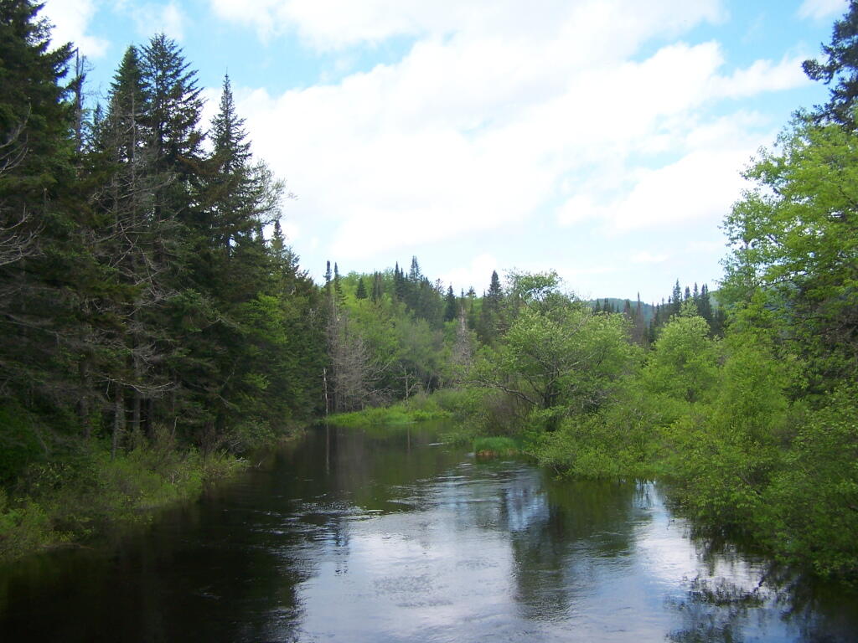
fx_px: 942
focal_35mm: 38
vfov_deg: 37.7
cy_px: 322
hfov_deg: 49.0
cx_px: 429
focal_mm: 6.3
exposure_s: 1/640
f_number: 2.8
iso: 80
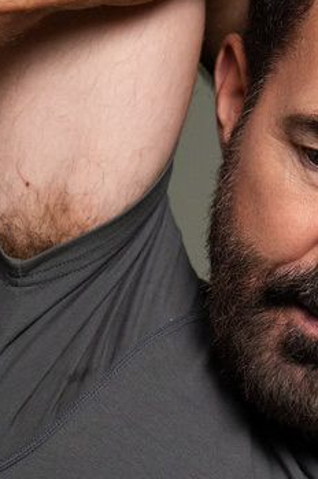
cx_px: 283
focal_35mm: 202
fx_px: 2682
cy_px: 259
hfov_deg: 6.8
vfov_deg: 10.2
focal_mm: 44
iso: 800
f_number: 3.2
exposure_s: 1/320
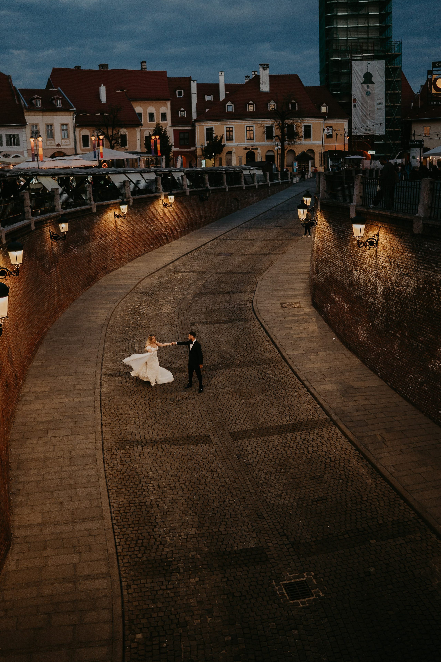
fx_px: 643
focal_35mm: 35
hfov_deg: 37.9
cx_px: 220
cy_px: 331
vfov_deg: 54.4
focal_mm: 35
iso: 320
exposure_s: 1/400
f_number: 1.4
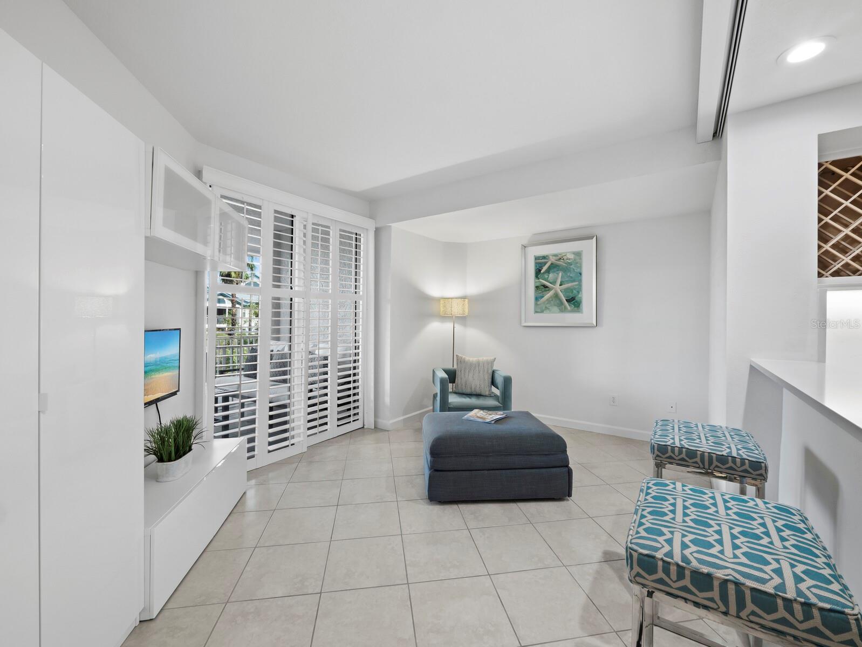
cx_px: 431
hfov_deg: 102.0
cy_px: 324
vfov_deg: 85.7
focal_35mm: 14
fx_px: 349
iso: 400
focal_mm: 7
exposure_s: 1/1.67
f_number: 11
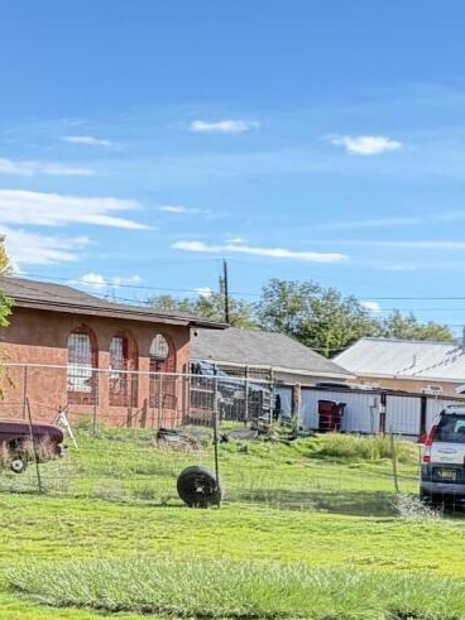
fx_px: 1899
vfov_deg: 17.5
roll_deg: -4.2
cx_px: 591
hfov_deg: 13.5
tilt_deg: -11.7
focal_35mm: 106
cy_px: 792
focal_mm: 5.96
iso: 64
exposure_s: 1/1001
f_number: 1.6
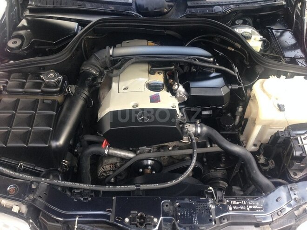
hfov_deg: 55.4
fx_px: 293
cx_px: 154
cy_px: 115
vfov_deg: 42.9
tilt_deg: -47.8
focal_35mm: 33
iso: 125
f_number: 2.4
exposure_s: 1/20
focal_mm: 4.12
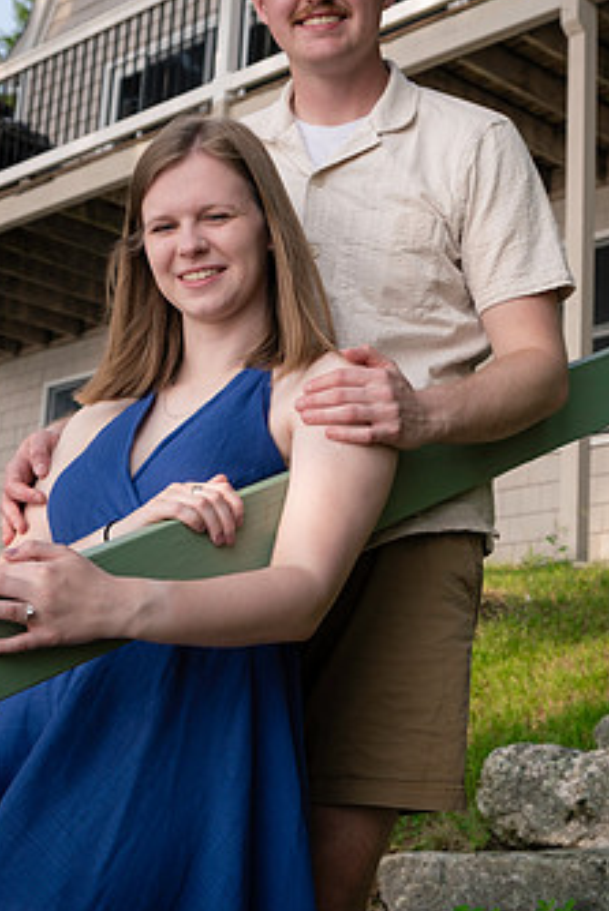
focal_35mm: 66
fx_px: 1673
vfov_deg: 30.4
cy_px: 355
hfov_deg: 20.6
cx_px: 306
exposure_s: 1/400
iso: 320
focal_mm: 32.9
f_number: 5.6
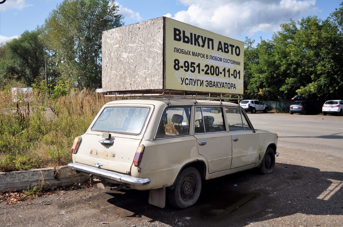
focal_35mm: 33
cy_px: 114
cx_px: 172
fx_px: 314
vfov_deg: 39.9
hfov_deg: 57.3
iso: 200
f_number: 3.8
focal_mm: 22
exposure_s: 1/2500
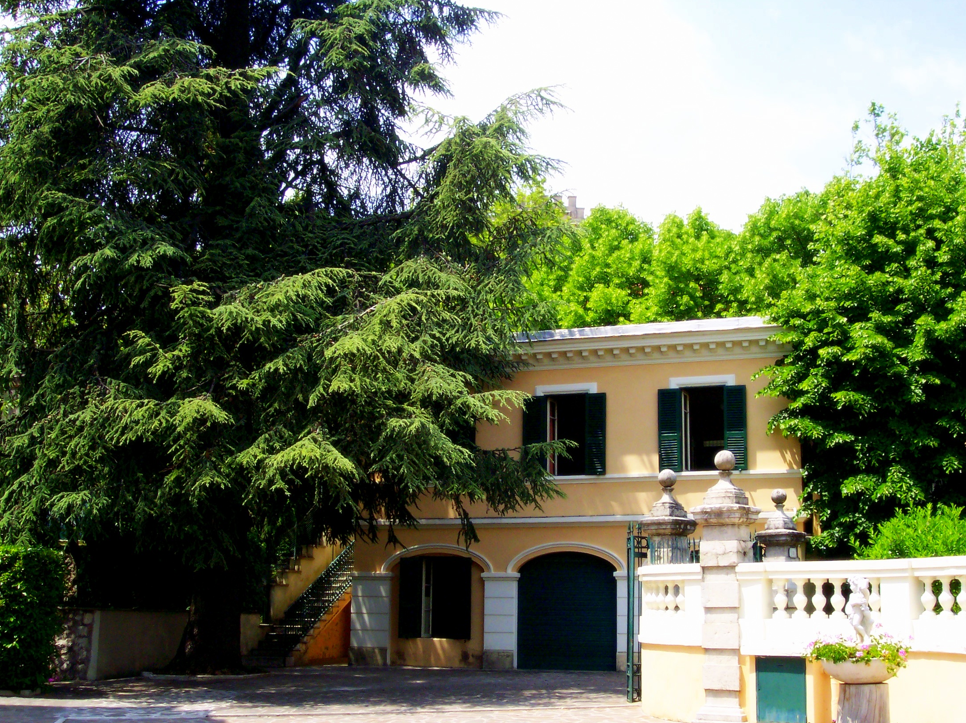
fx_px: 1255
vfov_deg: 32.1
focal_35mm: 45
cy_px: 345
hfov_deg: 42.1
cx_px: 498
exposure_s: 1/350
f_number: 4.8
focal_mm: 8
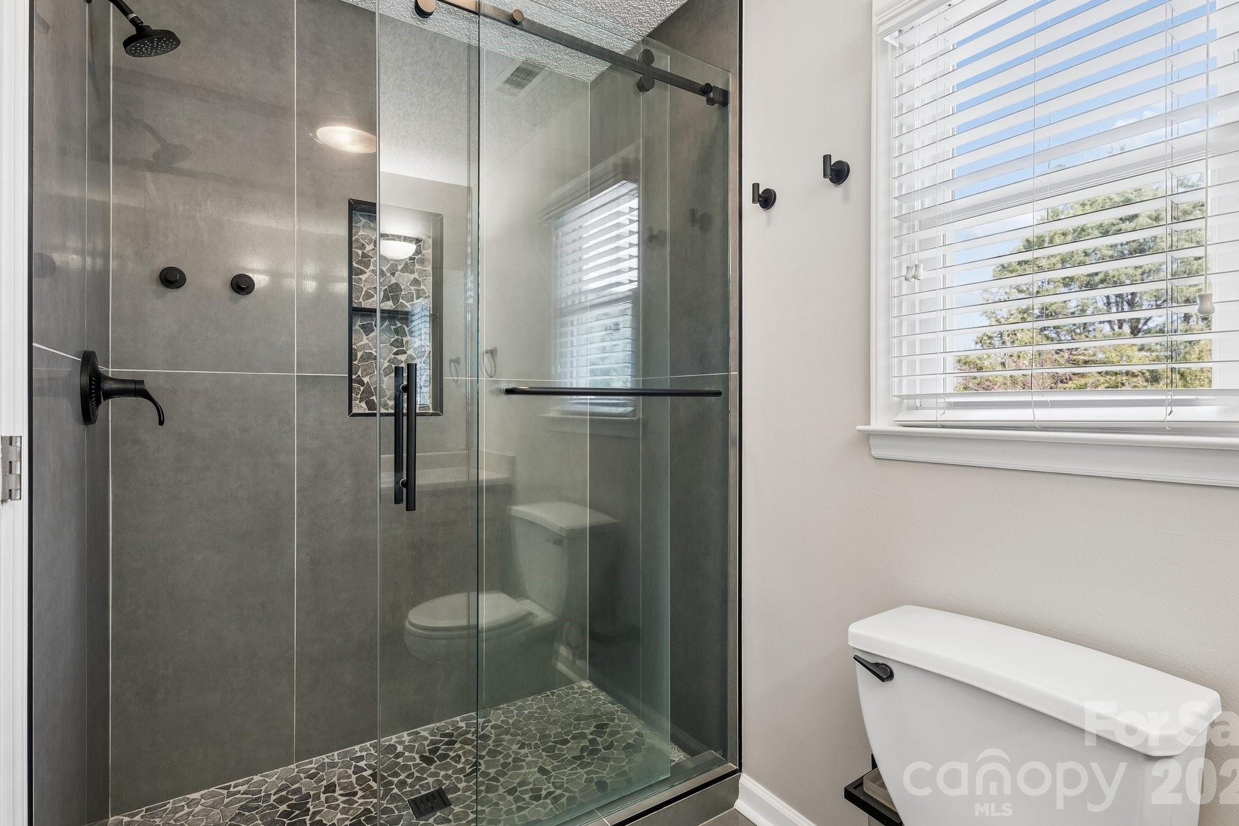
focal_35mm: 17
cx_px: 632
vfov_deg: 70.4
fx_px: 585
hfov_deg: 93.3
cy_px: 389
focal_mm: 16
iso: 400
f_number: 8
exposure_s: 1/8
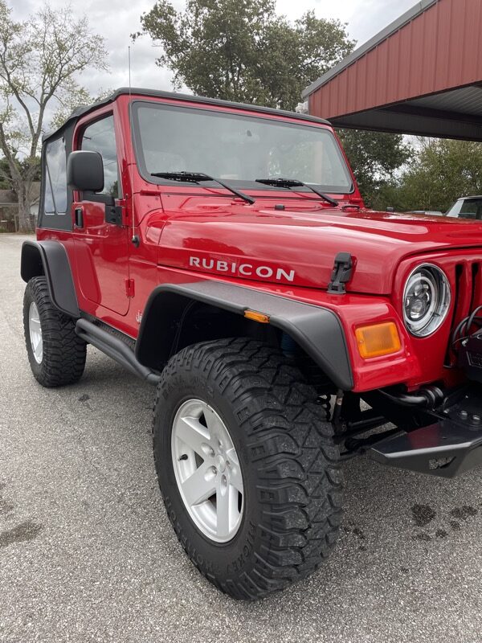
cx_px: 241
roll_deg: +0.4
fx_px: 483
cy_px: 322
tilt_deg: -11.2
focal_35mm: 26
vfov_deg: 67.3
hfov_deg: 53.1
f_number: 1.6
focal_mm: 4.2
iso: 32
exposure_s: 1/415
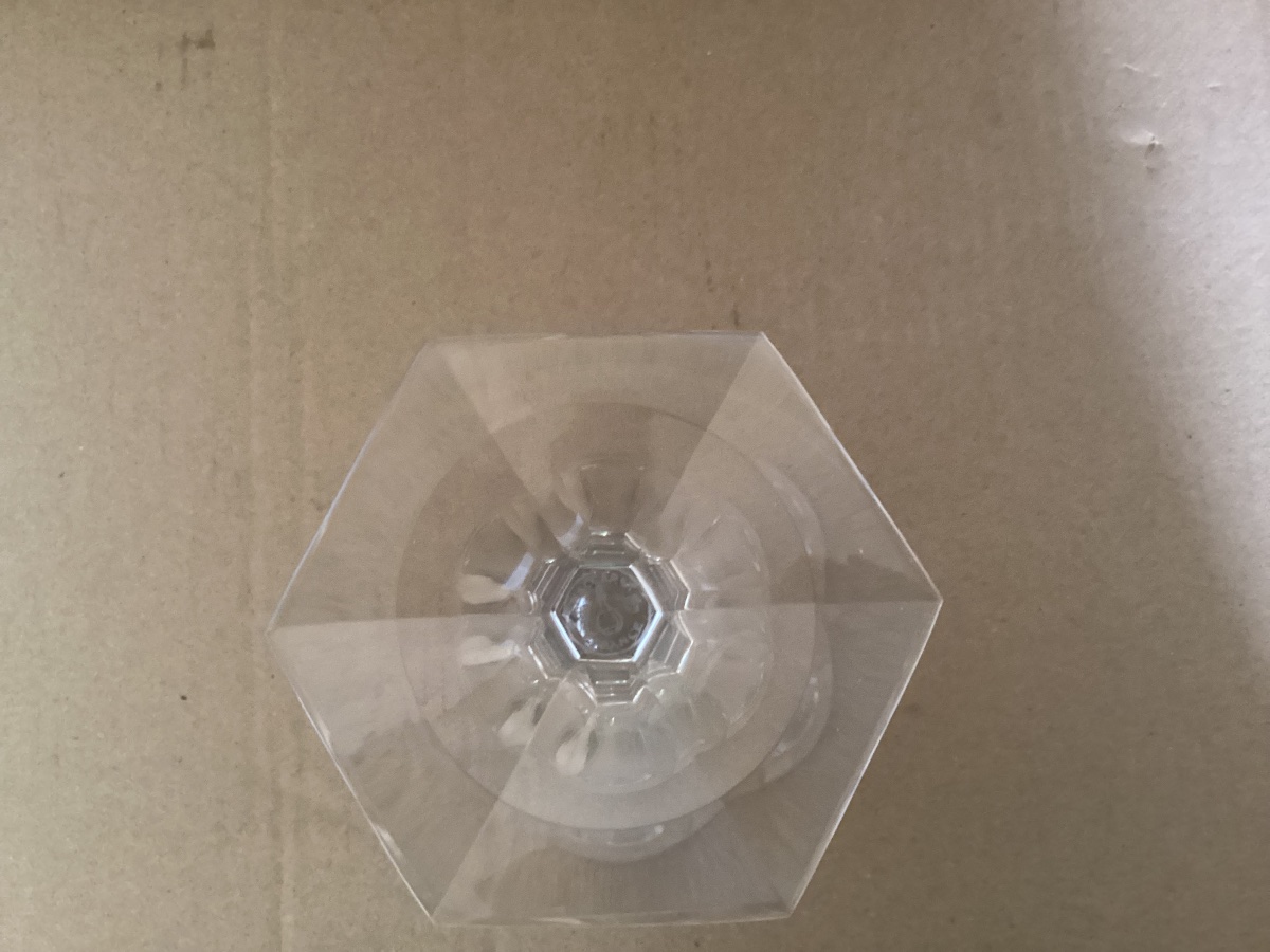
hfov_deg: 58.4
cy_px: 476
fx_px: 1137
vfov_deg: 45.4
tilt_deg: -82.1
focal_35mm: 31
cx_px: 635
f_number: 2.4
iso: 500
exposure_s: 1/25
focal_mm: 3.3
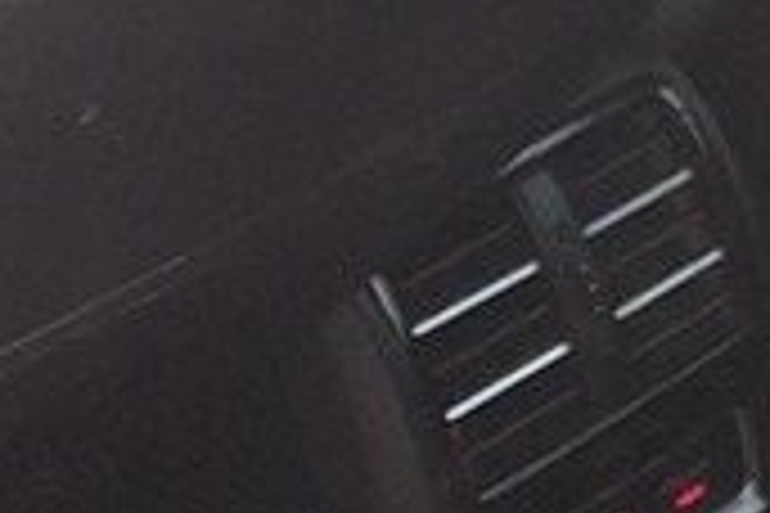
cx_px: 1274
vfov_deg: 5.6
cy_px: 828
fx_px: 5197
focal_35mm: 243
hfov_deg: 8.2
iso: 160
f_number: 1.8
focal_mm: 4.69
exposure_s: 1/100
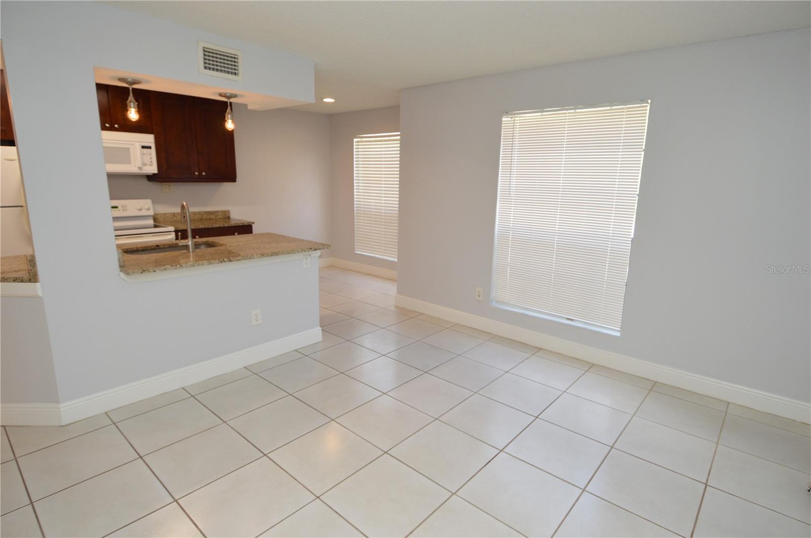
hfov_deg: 90.1
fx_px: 405
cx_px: 406
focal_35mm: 18
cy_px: 269
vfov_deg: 67.3
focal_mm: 12
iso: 400
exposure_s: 1/80
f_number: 4.5
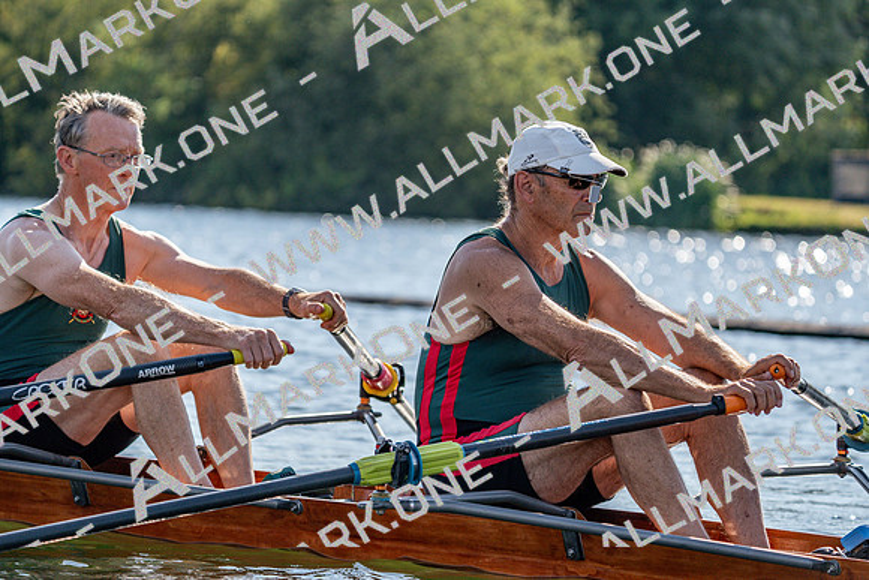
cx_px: 434
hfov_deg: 10.3
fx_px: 4829
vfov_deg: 6.9
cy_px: 290
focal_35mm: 200
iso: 320
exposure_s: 1/1600
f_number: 5.6
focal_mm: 200
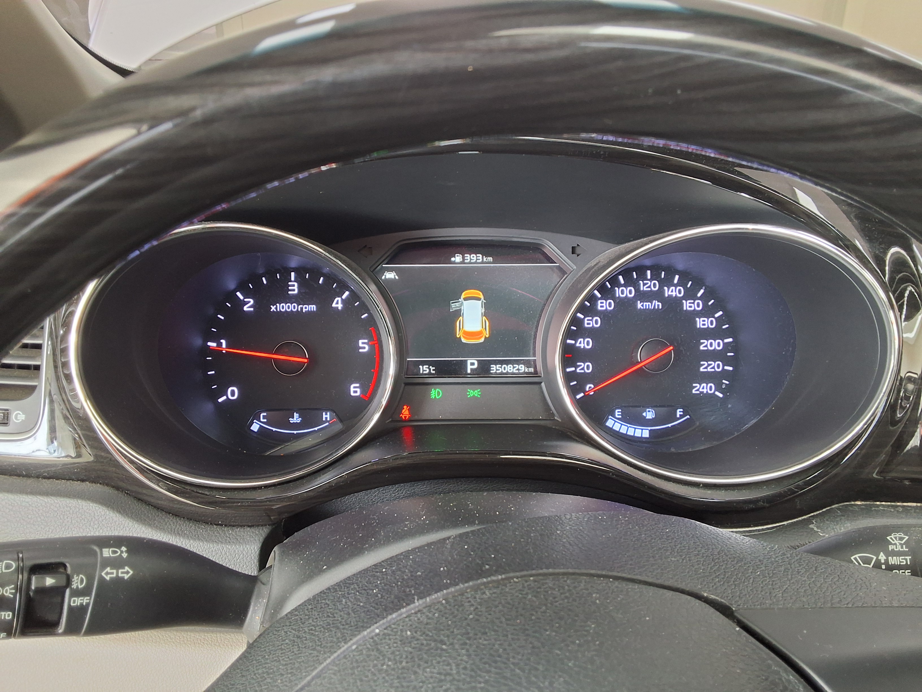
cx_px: 461
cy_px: 346
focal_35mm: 28
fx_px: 746
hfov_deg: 63.4
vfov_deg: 49.7
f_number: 1.9
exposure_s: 1/40
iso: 200
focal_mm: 2.91
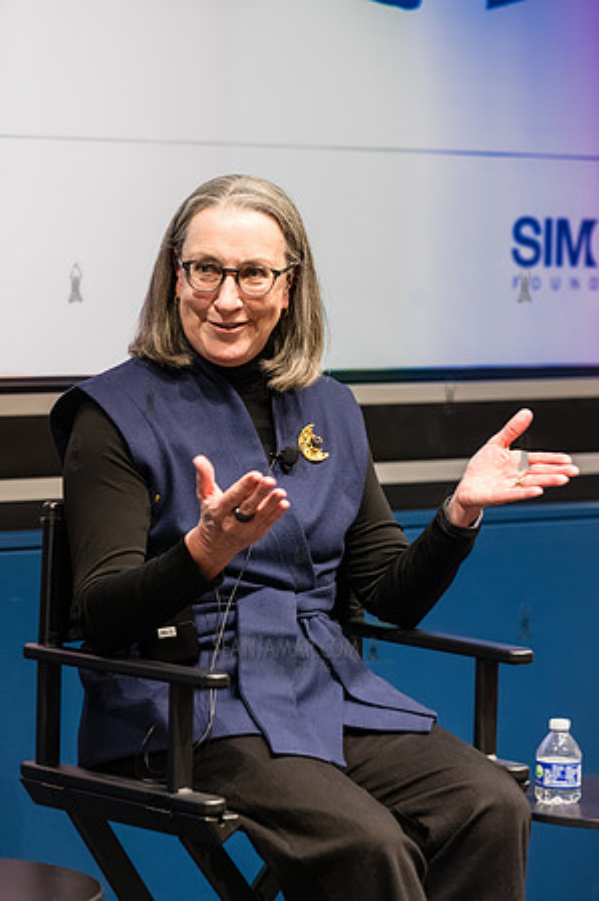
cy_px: 450
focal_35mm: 131
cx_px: 300
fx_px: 3277
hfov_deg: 10.4
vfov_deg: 15.7
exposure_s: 1/160
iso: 6400
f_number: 4
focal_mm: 131
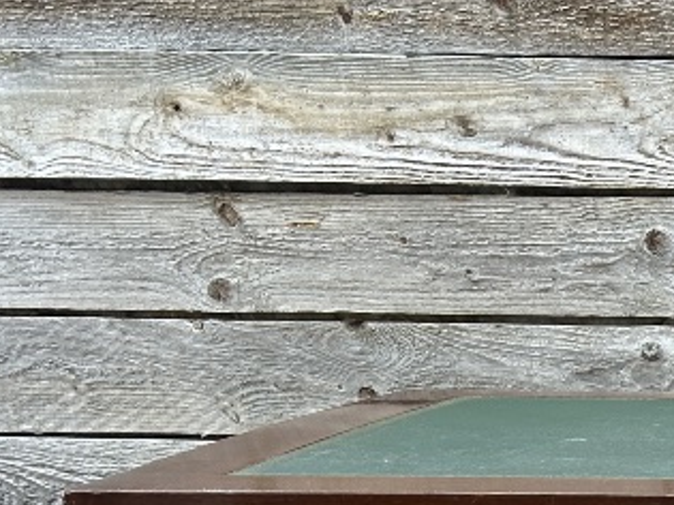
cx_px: 1053
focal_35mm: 99
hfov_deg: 17.5
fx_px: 1927
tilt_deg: -19.7
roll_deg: -0.7
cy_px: 858
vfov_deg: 13.6
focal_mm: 5.7
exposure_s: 1/170
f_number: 1.5
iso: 40
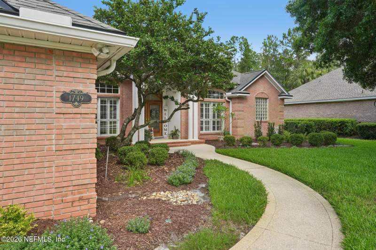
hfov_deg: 73.8
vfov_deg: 53.1
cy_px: 125
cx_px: 188
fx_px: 250
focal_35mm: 24
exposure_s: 1/125
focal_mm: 24
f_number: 11
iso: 320
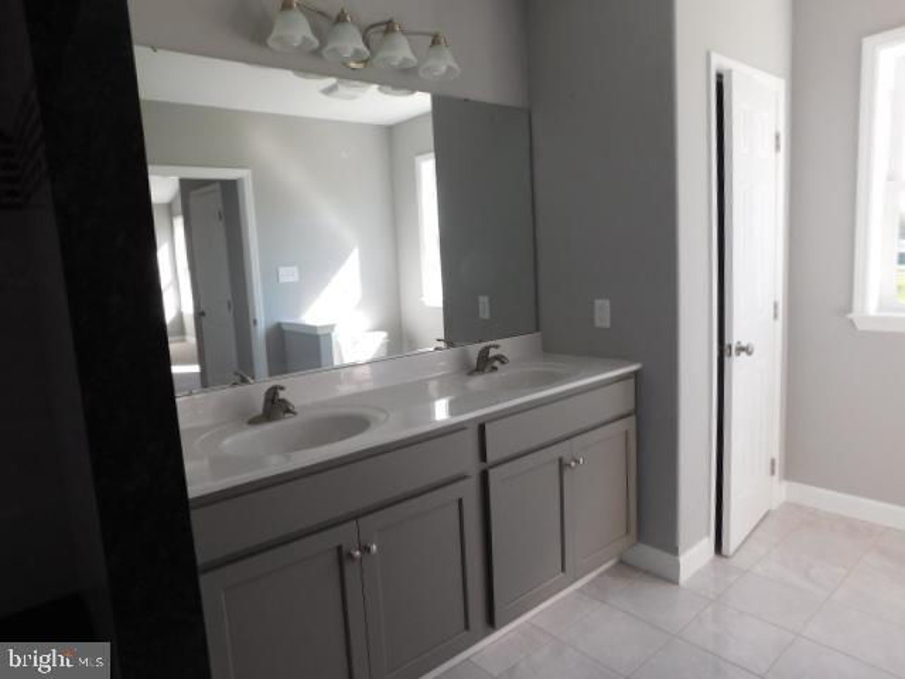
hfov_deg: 73.9
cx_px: 452
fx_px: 601
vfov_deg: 58.9
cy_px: 340
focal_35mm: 23
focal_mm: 4
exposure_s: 1/125
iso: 125
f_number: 3
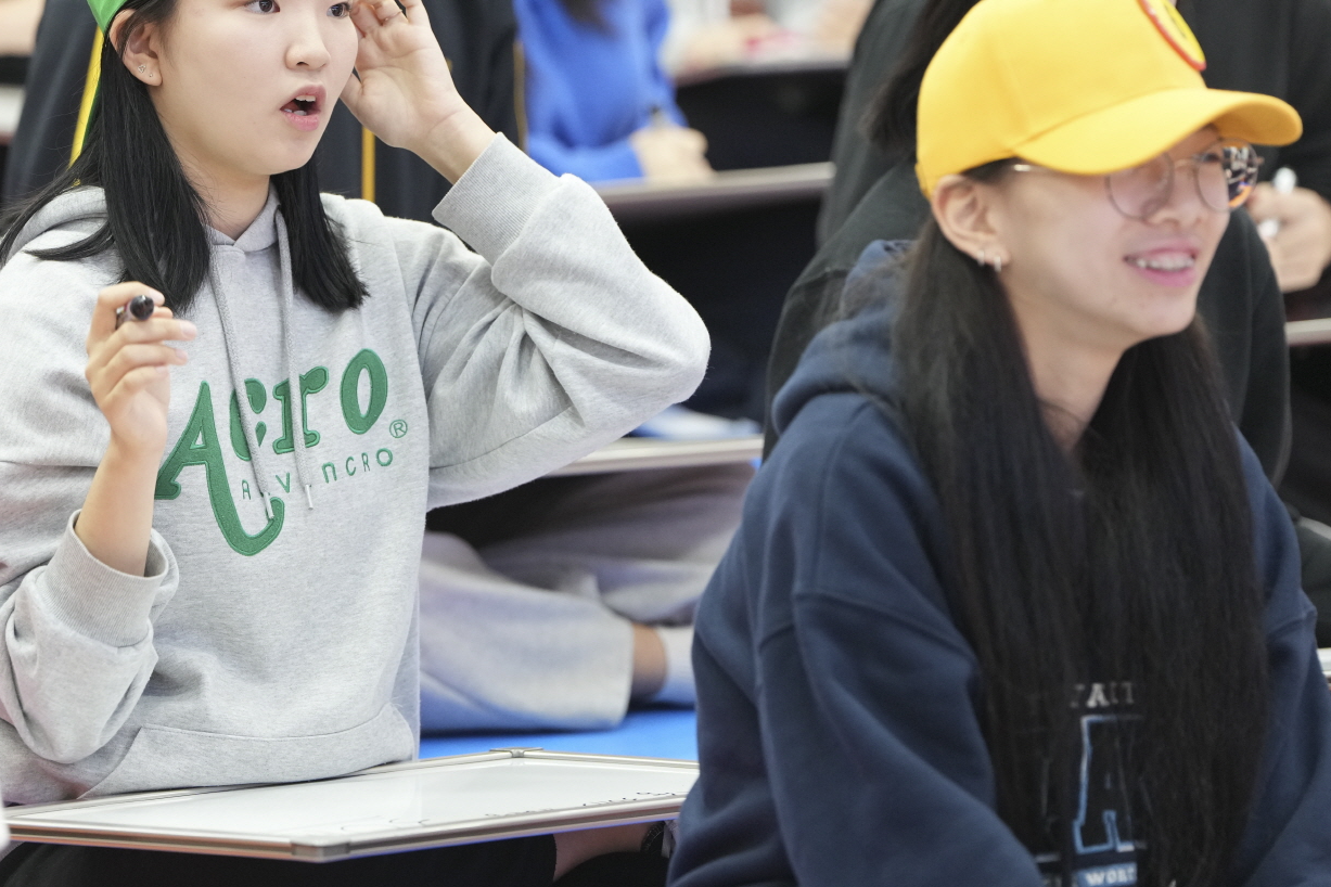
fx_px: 9760
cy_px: 295
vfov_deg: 5.2
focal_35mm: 264
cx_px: 388
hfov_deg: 7.8
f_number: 4
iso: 2500
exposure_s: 1/160
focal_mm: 180
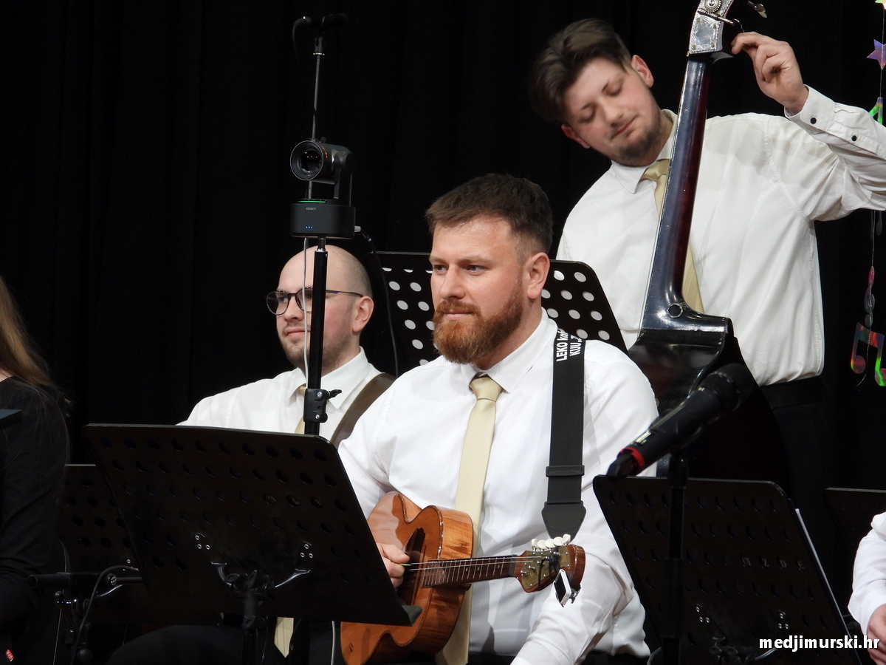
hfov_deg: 8.4
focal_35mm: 235
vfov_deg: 6.3
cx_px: 443
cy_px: 332
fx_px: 6015
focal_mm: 42.2
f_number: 4.5
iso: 400
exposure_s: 1/50
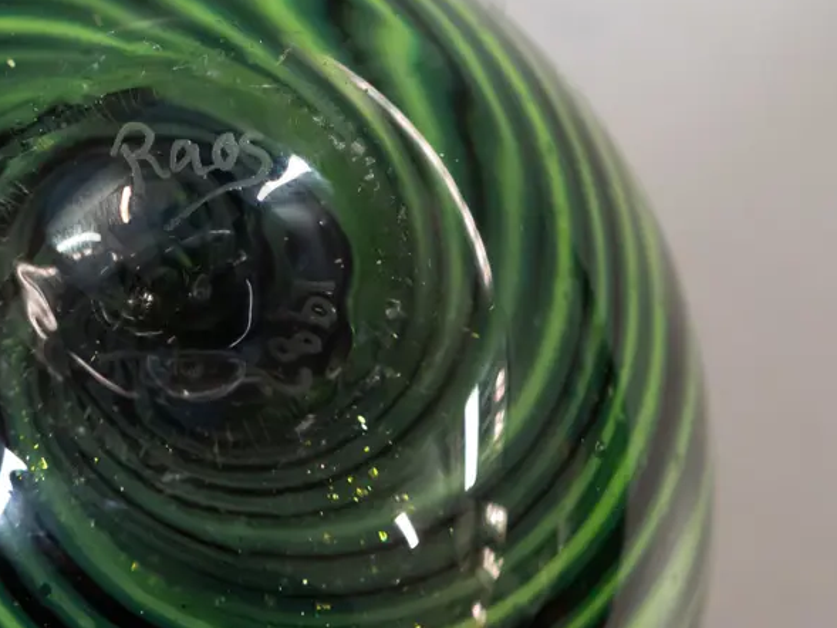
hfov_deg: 13.4
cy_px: 242
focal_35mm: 146
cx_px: 141
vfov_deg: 10.2
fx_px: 3531
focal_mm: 42
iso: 3200
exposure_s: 1/100
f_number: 5.6
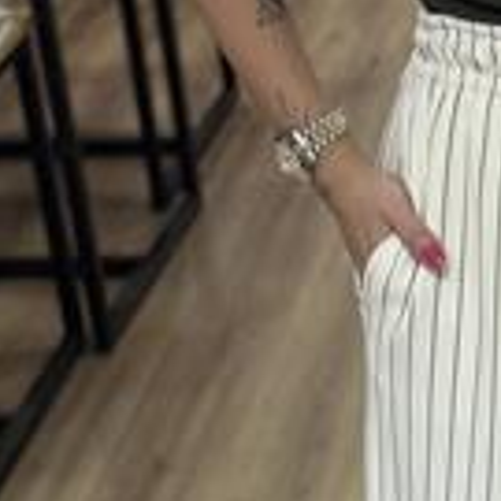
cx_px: 534
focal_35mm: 130
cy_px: 577
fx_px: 2129
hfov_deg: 13.2
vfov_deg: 13.1
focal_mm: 6.86
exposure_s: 1/50
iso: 64
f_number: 1.78
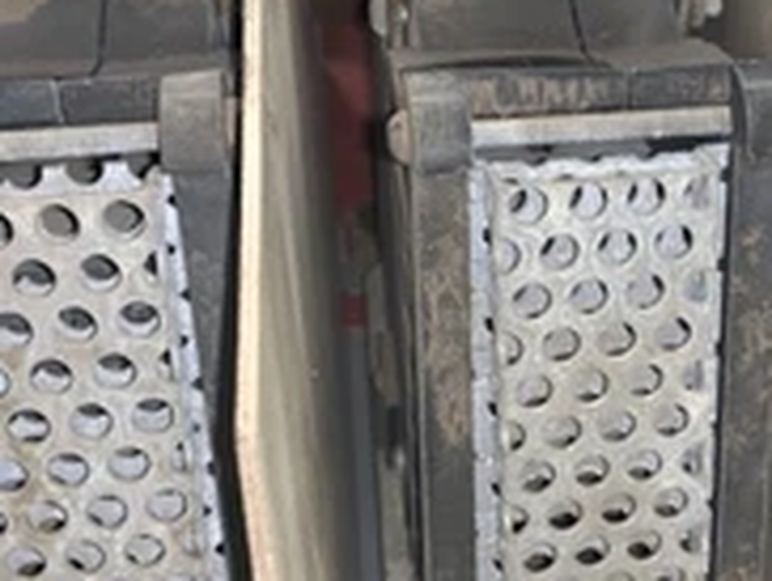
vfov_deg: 25.7
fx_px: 1273
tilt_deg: -54.2
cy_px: 339
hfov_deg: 33.3
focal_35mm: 57
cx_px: 539
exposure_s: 1/7
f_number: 1.8
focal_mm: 4.25
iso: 25
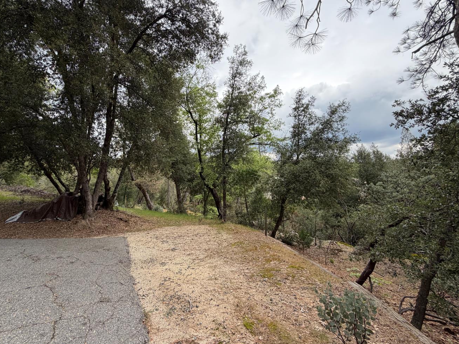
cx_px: 201
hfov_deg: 94.0
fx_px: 212
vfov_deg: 77.8
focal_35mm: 16
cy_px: 152
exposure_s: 1/502
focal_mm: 2.22
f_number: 2.2
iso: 64
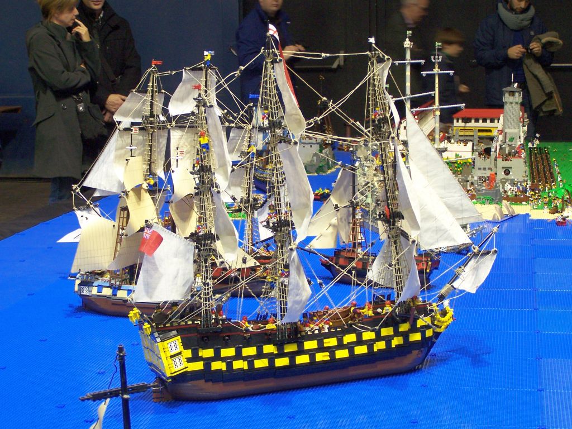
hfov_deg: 29.0
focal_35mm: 67
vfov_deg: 21.9
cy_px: 214
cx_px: 286
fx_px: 1107
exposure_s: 1/15
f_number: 3.2
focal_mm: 11.1
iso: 140
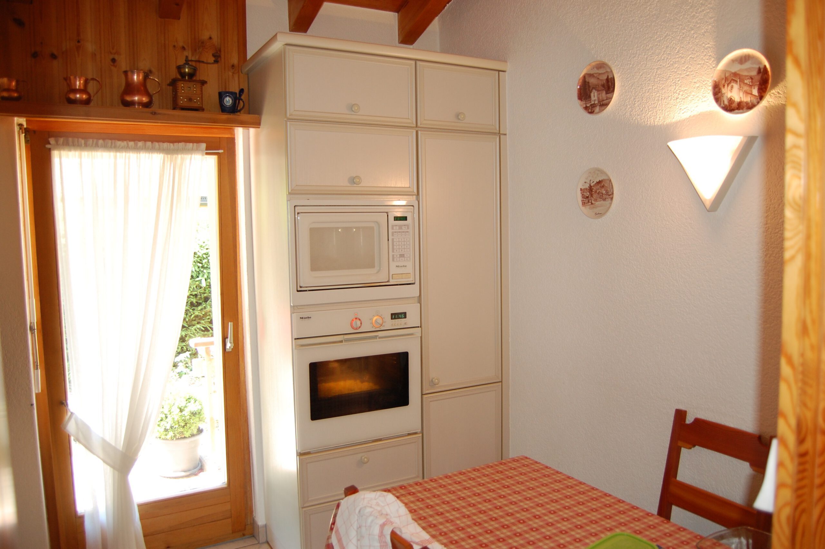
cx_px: 412
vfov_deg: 47.8
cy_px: 274
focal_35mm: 27
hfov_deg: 67.4
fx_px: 618
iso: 400
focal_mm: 18
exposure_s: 1/80
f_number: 3.5
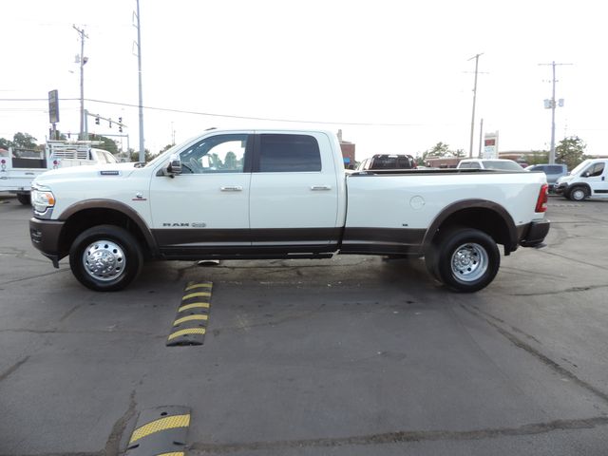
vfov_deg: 56.8
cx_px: 304
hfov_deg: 71.6
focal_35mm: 24
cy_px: 228
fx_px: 422
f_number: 3
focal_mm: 4.3
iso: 80
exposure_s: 1/160
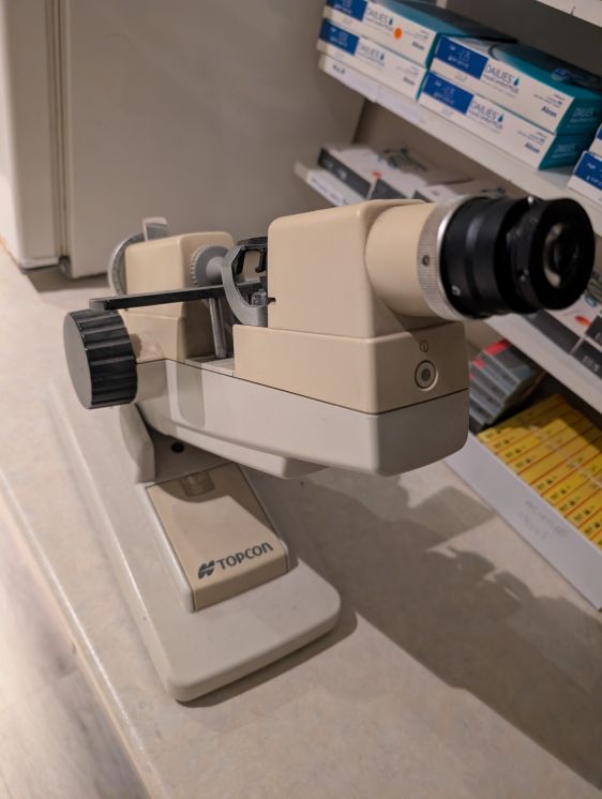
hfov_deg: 57.0
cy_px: 400
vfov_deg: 71.5
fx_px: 555
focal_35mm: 24
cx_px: 301
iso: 2459
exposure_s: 1/100
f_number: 1.68
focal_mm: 6.9
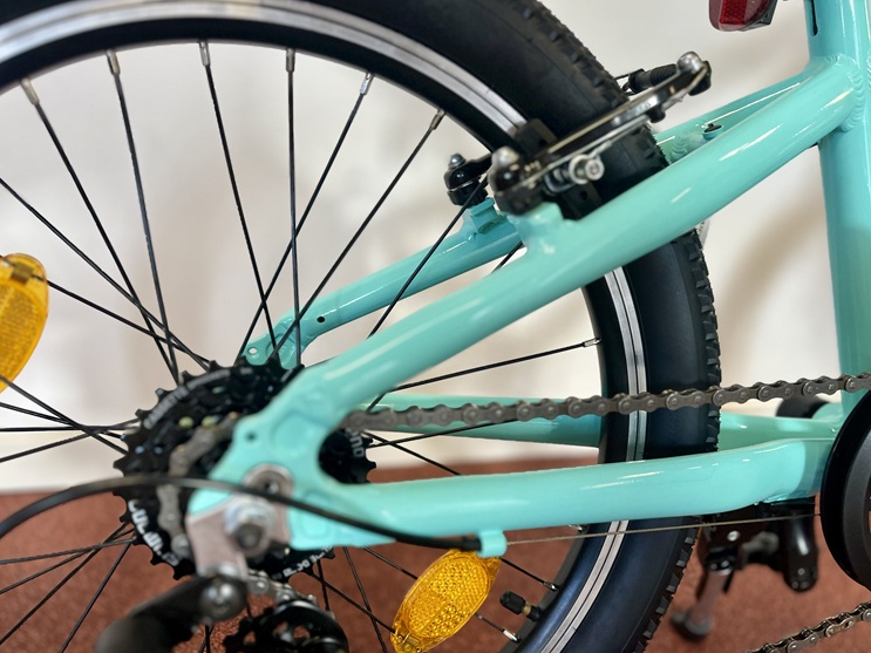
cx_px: 440
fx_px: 704
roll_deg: -4.8
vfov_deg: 49.7
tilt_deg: -18.0
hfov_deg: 63.5
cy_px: 320
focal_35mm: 28
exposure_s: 1/100
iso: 125
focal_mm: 5.1
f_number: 1.6
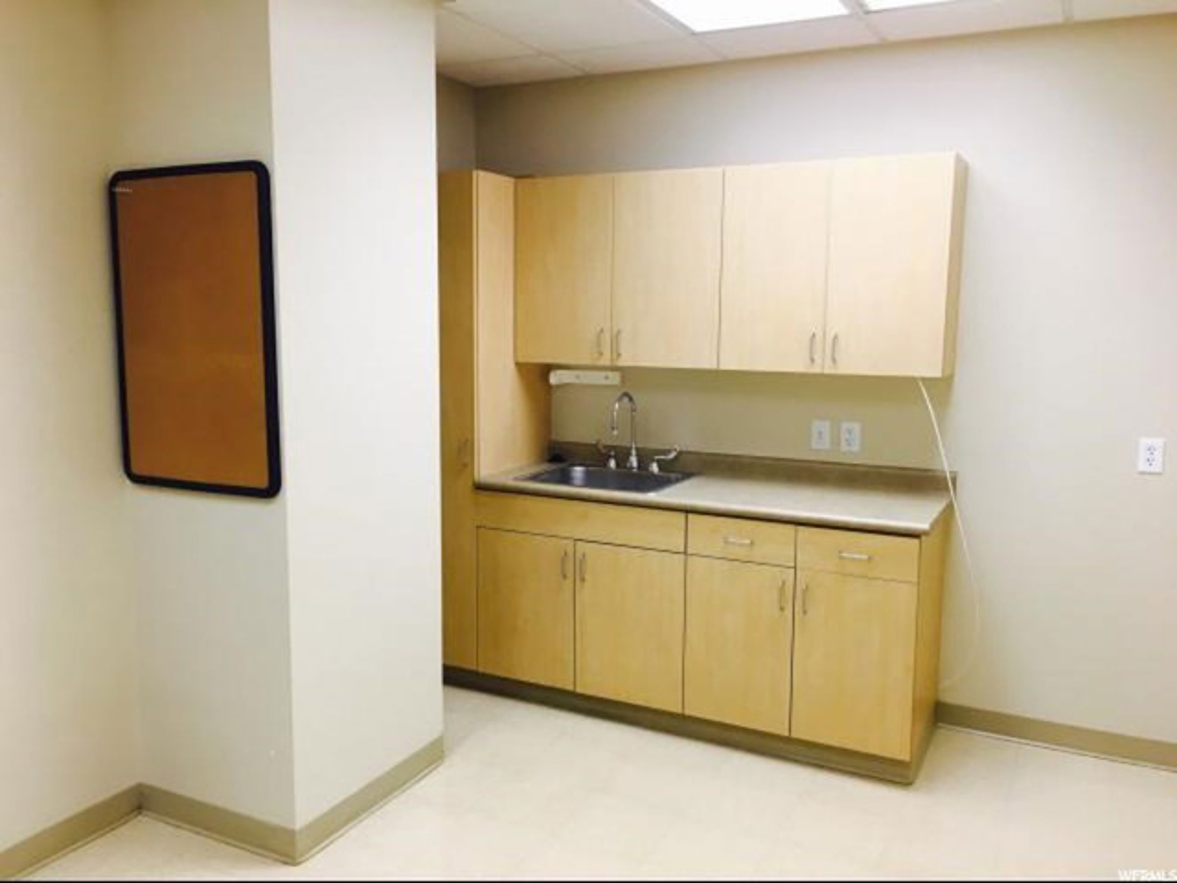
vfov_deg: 48.2
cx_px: 588
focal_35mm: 29
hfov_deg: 61.7
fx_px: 986
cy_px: 442
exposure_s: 1/30
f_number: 2.2
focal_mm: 4.15
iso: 25
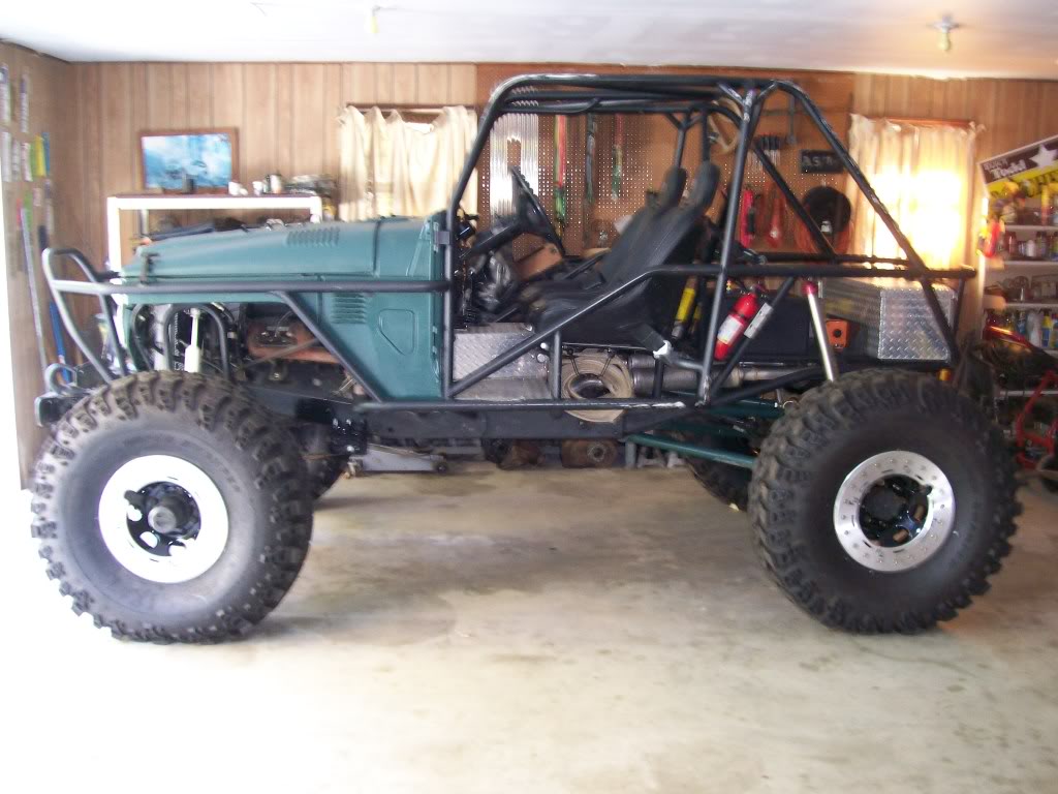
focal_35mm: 36
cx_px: 529
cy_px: 397
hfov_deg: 51.4
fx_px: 1100
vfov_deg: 39.7
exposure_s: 1/4.26
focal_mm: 6
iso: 140
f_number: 2.7
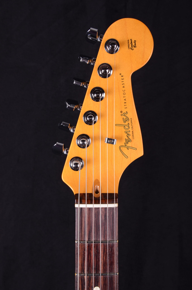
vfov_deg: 41.2
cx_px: 96
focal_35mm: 48
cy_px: 145
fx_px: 386
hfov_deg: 28.0
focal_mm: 32
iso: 200
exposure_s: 1/200
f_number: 13
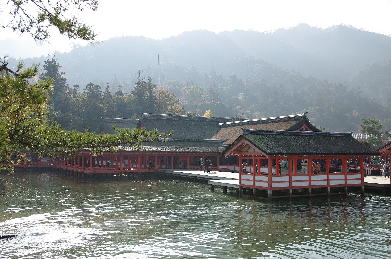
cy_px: 130
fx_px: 423
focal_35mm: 39
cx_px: 196
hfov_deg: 49.6
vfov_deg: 34.1
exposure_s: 1/250
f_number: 5
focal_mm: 26
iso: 100
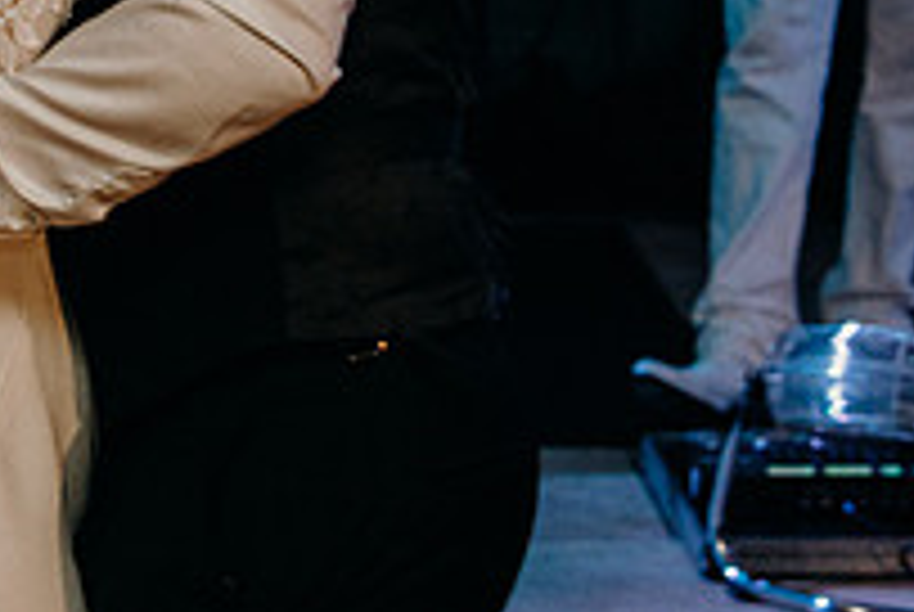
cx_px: 275
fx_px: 3916
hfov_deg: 13.3
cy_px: -250
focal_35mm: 154
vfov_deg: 8.8
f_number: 3.5
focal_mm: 54
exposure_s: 1/160
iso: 2500
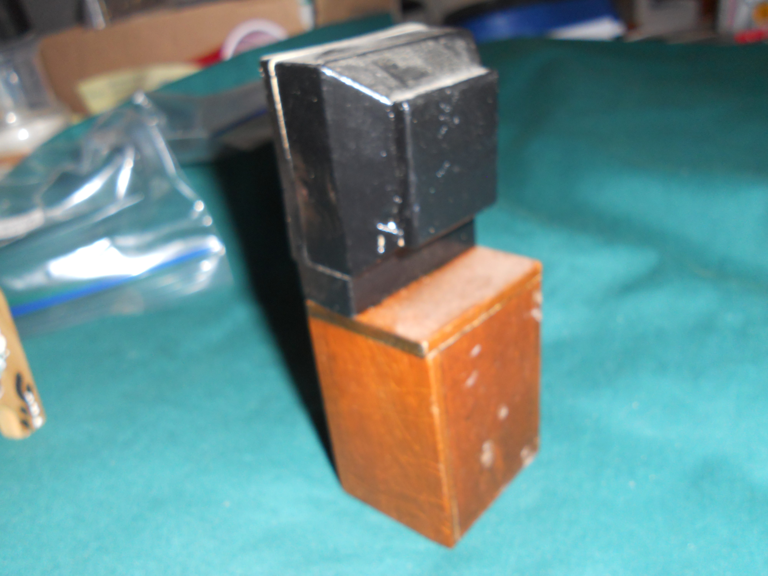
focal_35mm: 32
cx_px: 384
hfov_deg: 56.8
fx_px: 710
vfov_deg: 44.2
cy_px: 288
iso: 200
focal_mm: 5.8
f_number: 8.8
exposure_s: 1/25
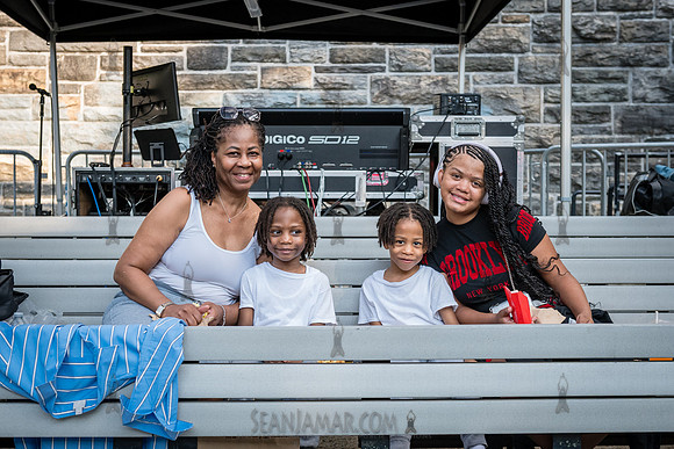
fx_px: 1045
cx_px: 336
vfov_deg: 24.3
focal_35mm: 56
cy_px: 258
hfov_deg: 35.8
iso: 1000
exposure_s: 1/800
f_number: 4.5
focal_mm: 44
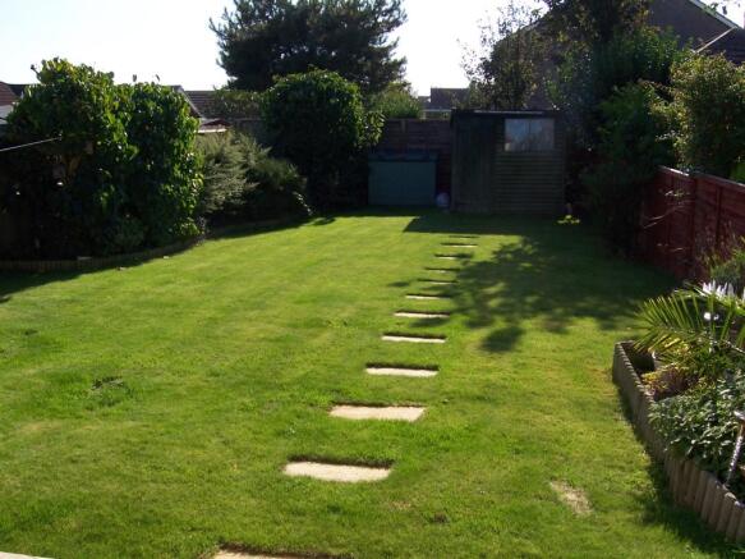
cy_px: 280
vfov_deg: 39.6
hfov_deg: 51.4
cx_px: 372
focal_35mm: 36
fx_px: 775
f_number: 4.8
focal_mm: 6
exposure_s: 1/350
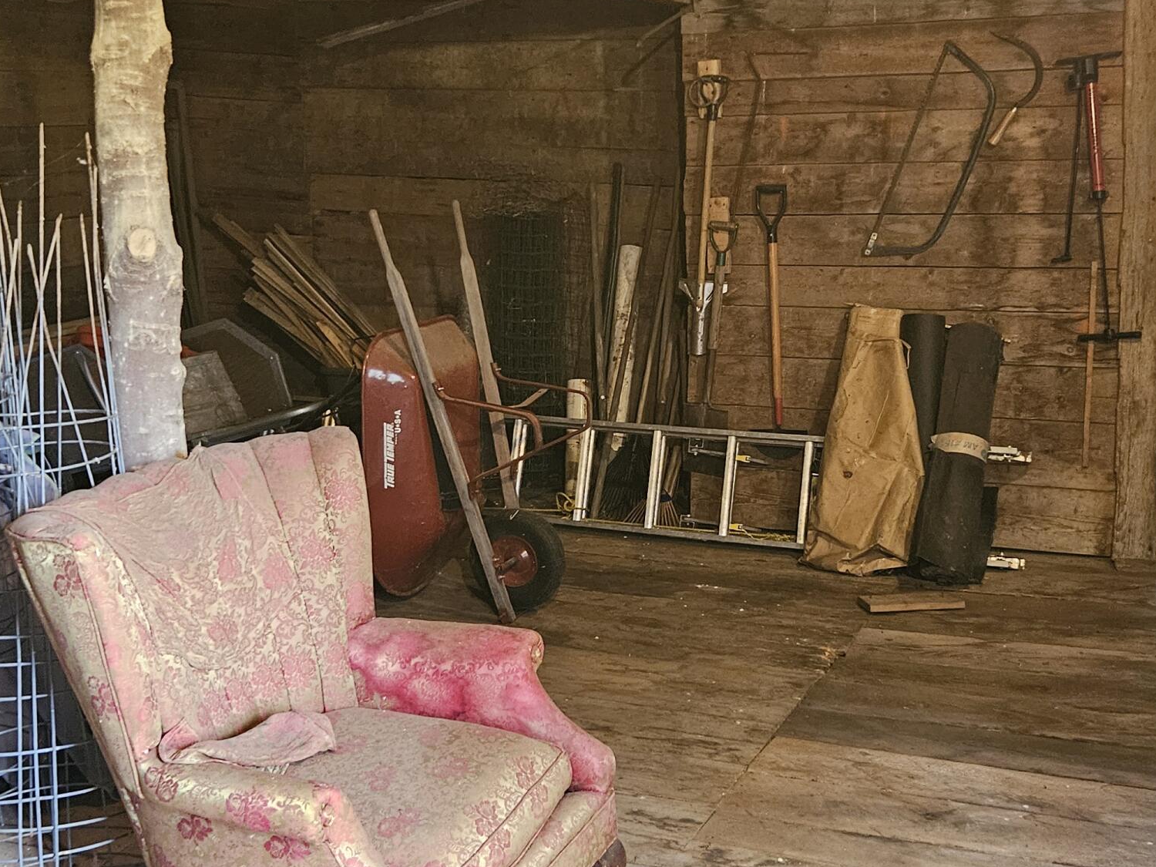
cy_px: 355
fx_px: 1536
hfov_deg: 41.2
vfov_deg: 31.4
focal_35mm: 46
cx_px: 560
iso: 640
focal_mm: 5.4
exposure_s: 1/30
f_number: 1.8
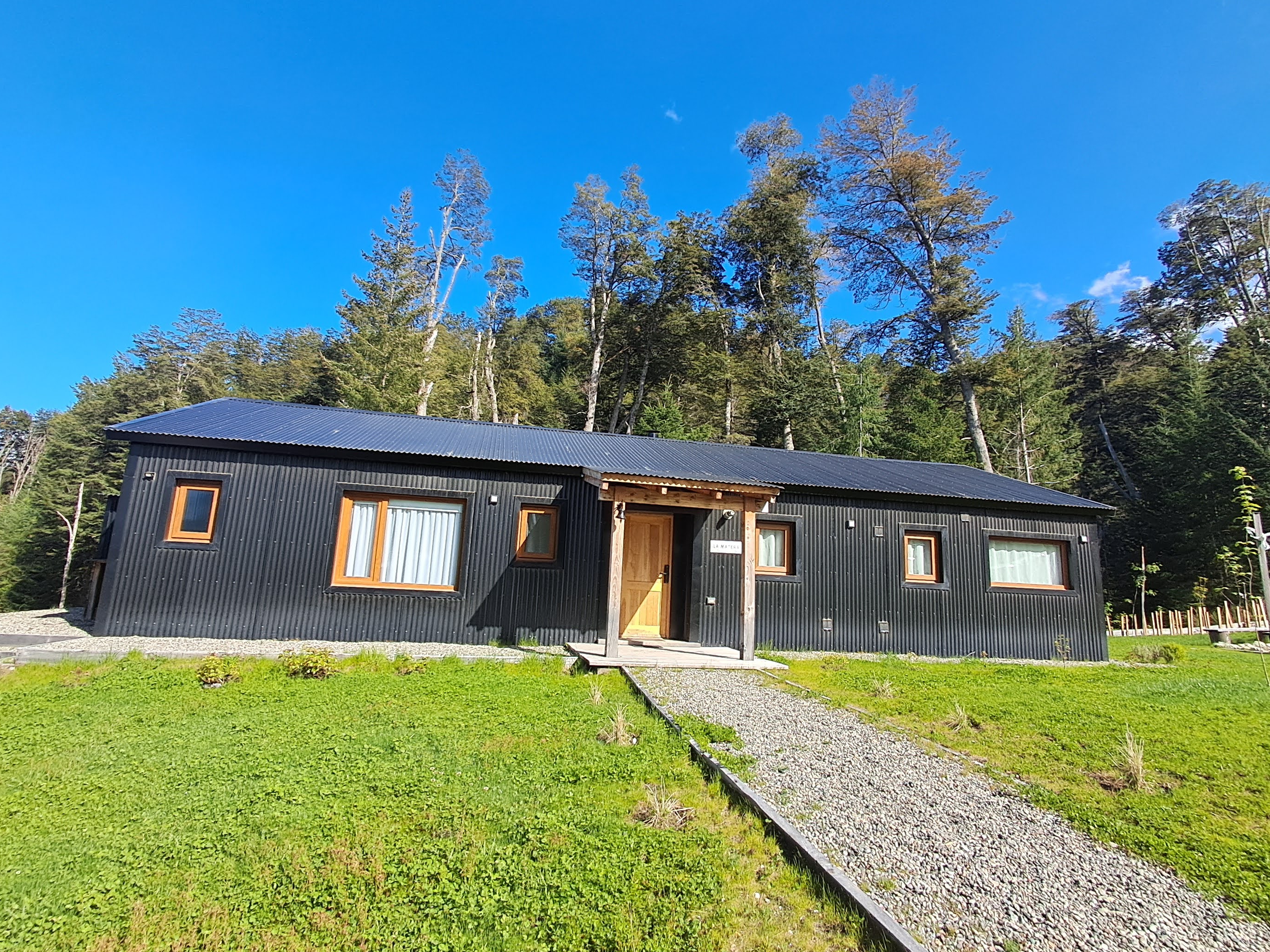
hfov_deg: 84.7
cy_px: 459
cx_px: 631
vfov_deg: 68.6
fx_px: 697
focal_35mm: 19
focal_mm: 1.64
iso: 40
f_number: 2.2
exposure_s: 1/840
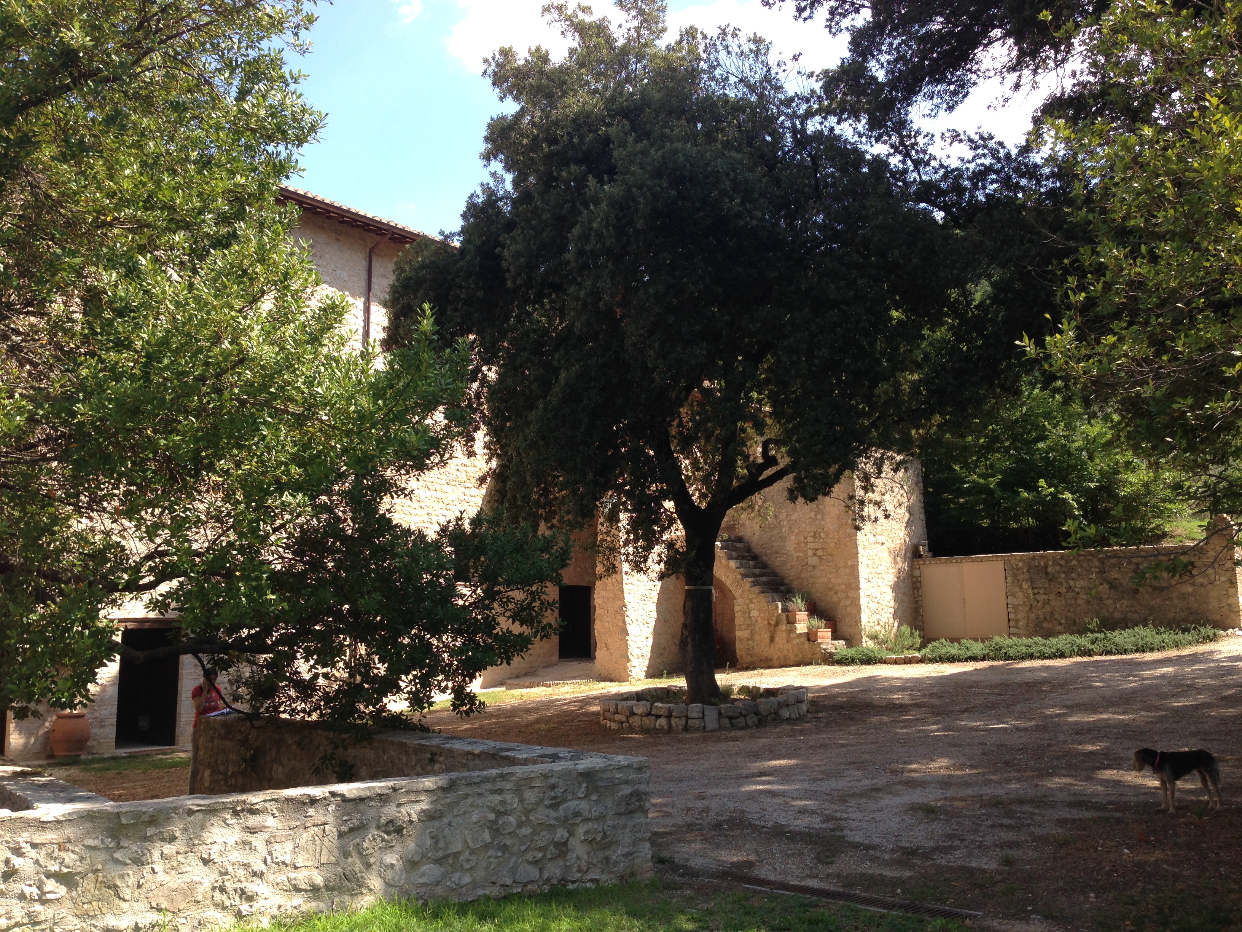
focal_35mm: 33
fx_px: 1184
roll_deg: +0.9
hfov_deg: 55.4
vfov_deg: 42.9
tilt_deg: +8.8
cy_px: 466
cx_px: 621
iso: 50
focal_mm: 4.12
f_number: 2.4
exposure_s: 1/497
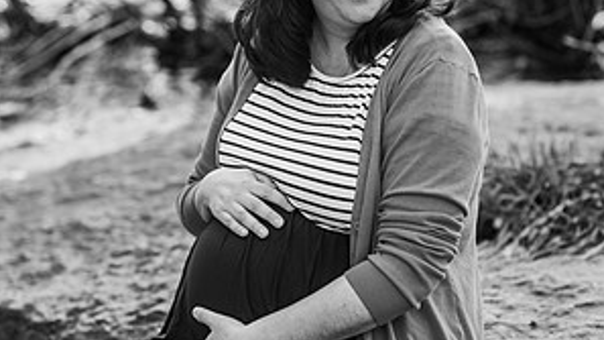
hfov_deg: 15.9
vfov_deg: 9.0
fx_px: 2162
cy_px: 73
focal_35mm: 135
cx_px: 303
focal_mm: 85
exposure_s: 1/200
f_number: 2.8
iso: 125
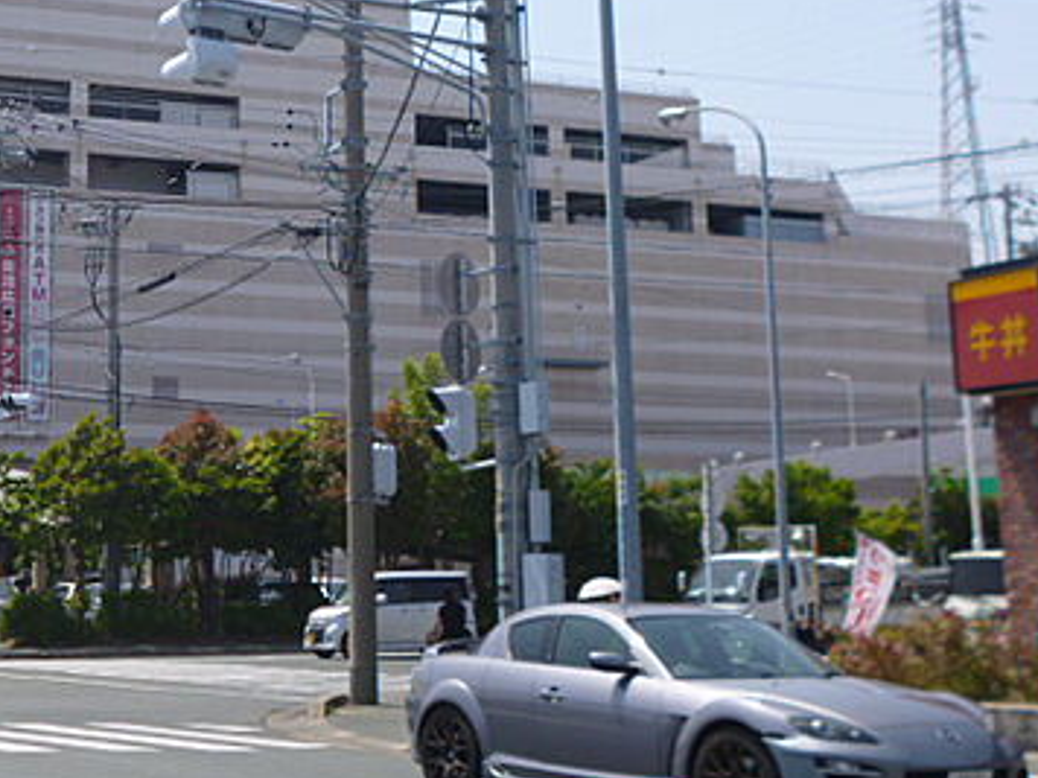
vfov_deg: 22.7
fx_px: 1919
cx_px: 213
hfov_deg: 29.6
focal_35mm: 64
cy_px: 192
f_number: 3.2
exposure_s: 1/1300
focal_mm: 6.8
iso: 100
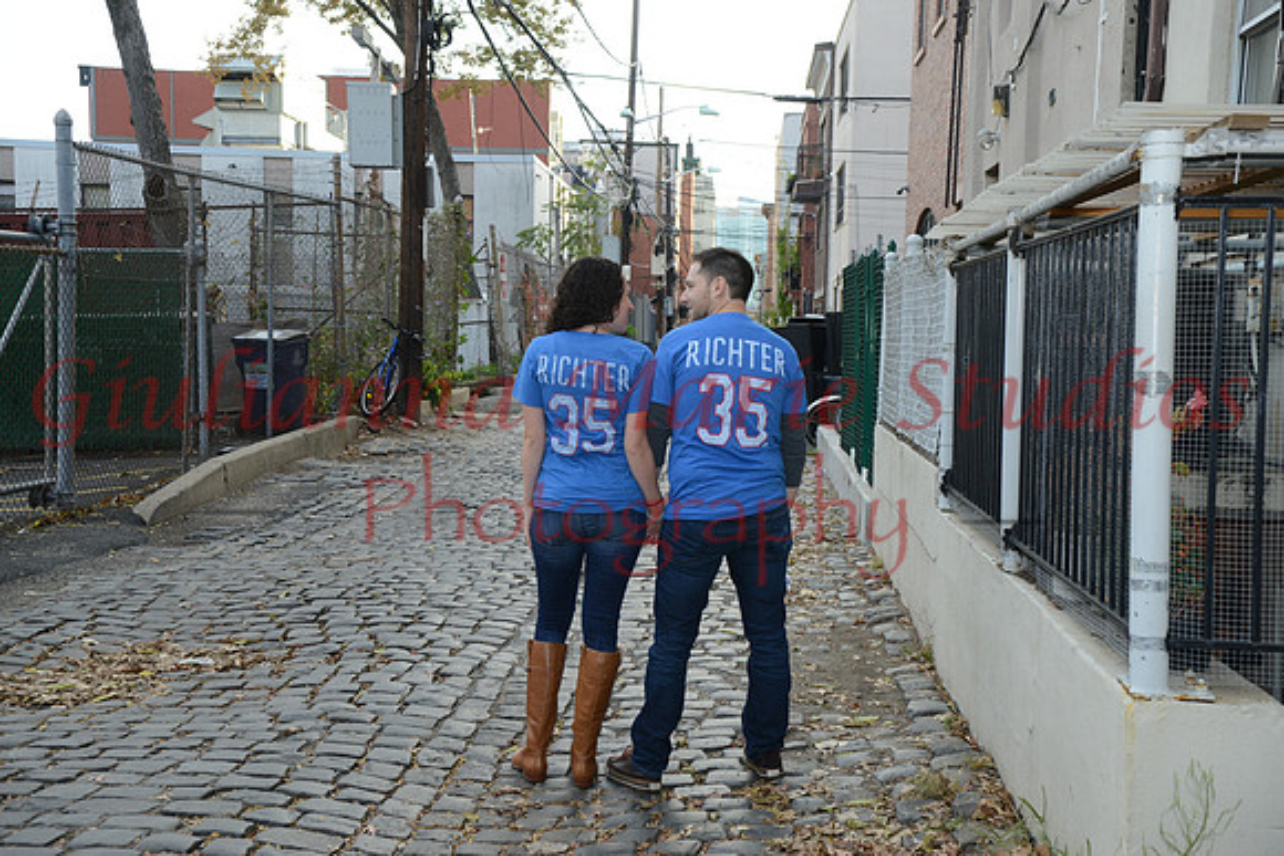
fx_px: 1605
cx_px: 642
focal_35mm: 45
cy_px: 428
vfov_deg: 29.9
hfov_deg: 43.6
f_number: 9
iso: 800
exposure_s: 1/160
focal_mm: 45
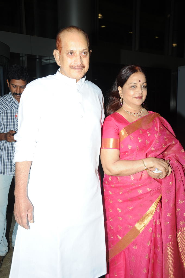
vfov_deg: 50.7
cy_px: 139
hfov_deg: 35.0
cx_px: 92
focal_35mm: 38
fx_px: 293
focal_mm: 38
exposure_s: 1/125
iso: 320
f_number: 8
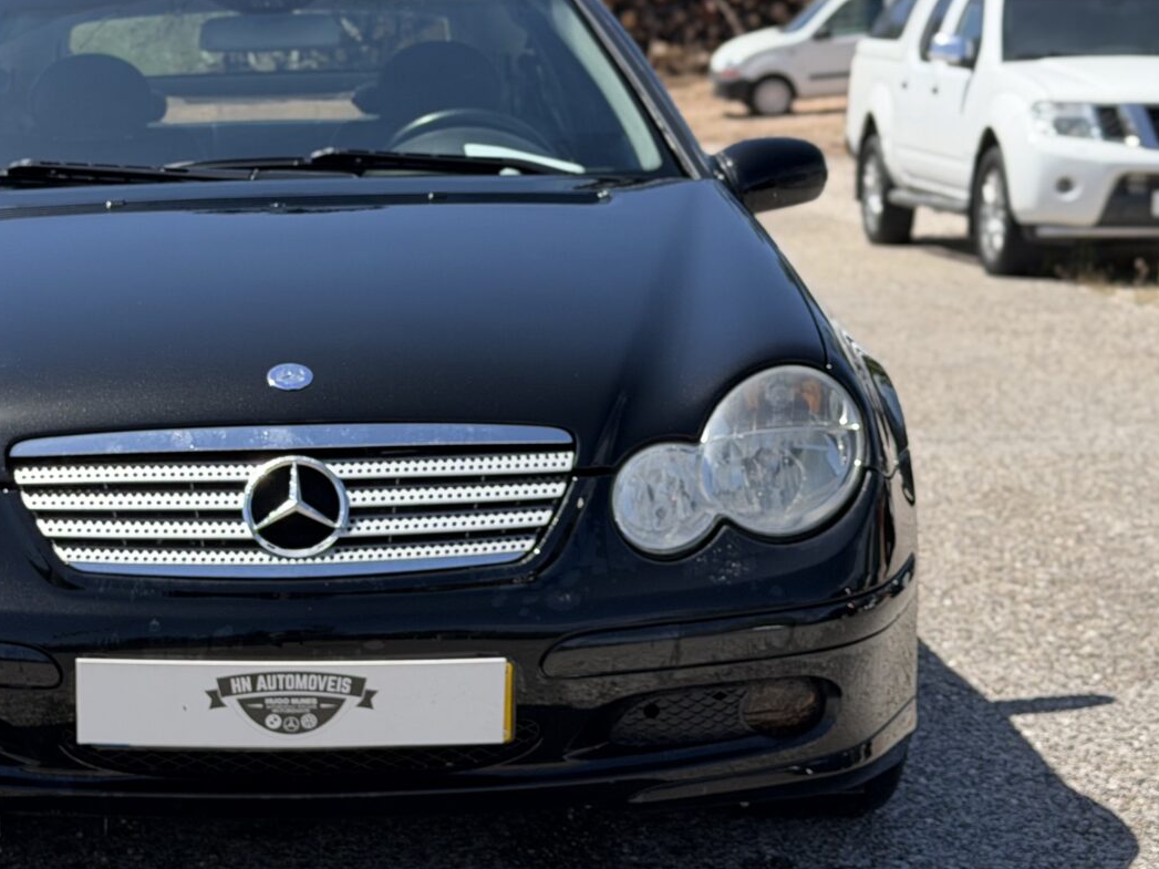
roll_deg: -3.2
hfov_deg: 22.1
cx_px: 306
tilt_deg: -2.8
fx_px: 2946
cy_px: 349
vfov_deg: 16.8
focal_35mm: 88
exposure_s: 1/2273
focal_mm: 6.76
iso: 100
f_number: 1.78
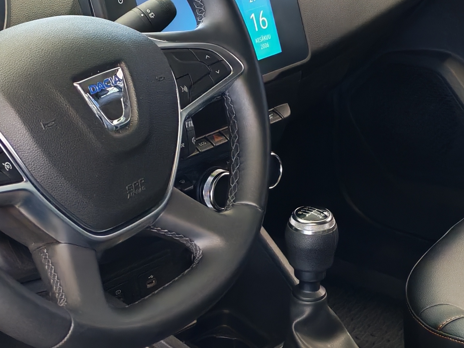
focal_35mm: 91
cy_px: 259
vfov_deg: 16.2
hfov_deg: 21.5
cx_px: 192
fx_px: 1220
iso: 1262
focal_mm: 6.12
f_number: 1.9
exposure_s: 1/50
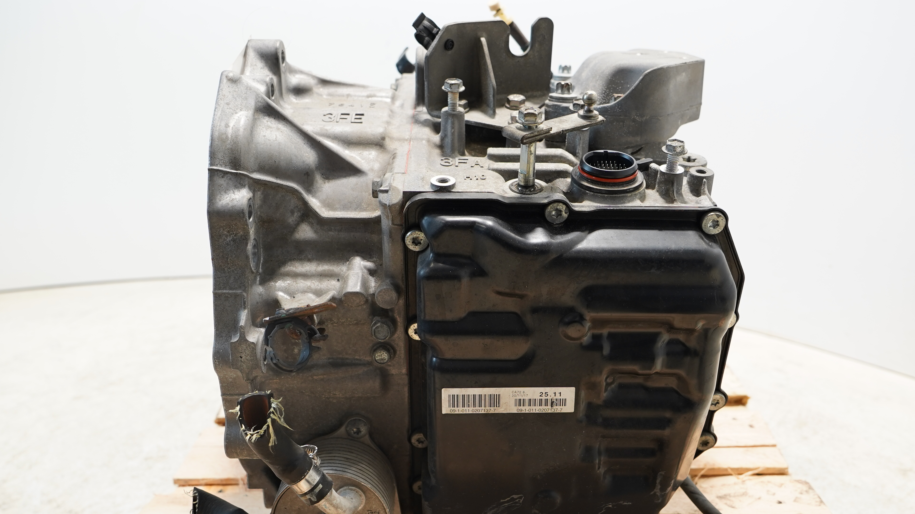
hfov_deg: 61.0
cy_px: 303
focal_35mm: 32
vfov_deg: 36.6
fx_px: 776
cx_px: 466
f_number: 4
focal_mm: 20
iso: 320
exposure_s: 1/60
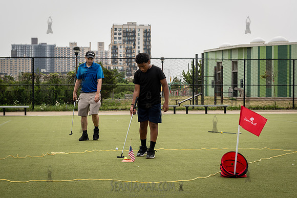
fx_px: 574
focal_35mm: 70
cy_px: 104
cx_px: 152
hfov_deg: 29.0
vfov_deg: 19.6
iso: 200
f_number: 5
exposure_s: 1/640
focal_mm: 62
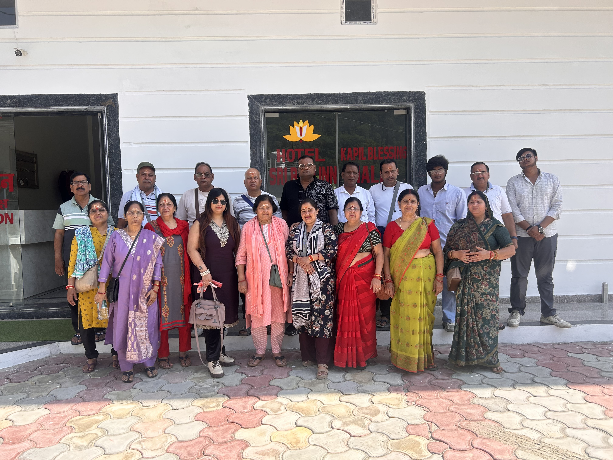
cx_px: 306
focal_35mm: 26
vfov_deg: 53.1
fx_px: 460
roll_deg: +1.4
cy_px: 230
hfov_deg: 67.3
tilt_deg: -2.5
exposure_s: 1/1511
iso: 50
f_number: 1.5
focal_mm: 5.7
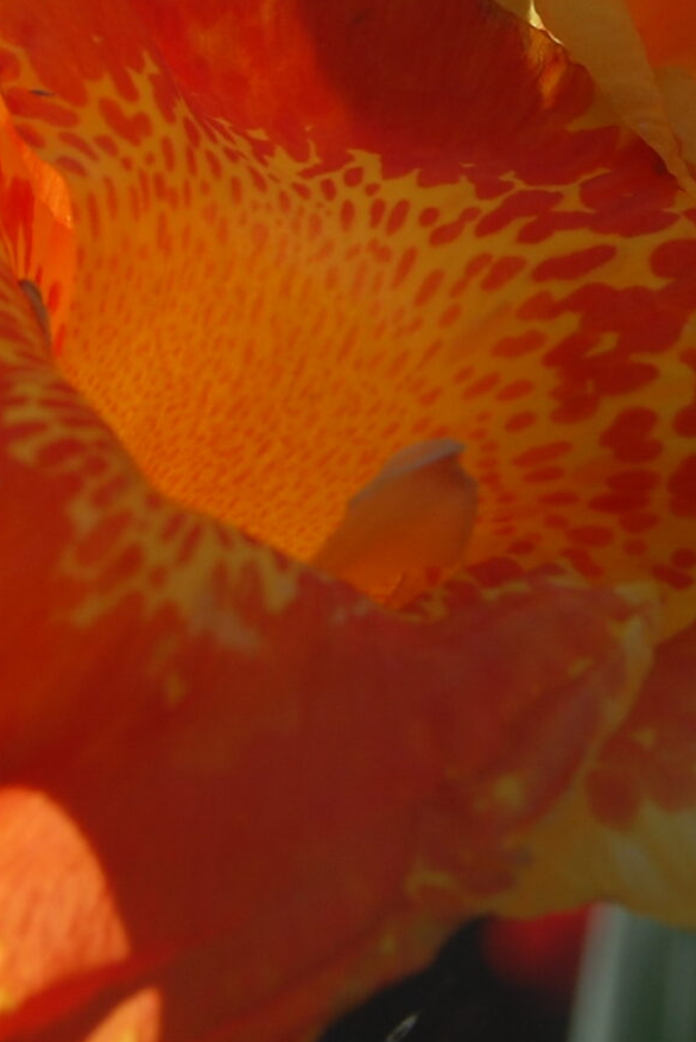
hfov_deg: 8.3
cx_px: 308
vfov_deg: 12.3
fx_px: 4810
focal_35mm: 166
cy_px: 59
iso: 200
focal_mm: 38
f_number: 9
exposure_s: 1/320
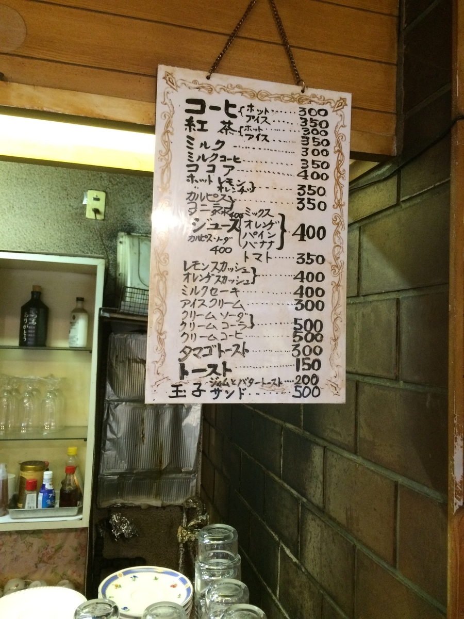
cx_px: 232
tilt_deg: +2.8
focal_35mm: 29
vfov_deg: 61.7
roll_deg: -0.5
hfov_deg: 48.2
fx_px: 518
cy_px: 310
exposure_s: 1/30
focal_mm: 4.15
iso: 250
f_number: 2.2
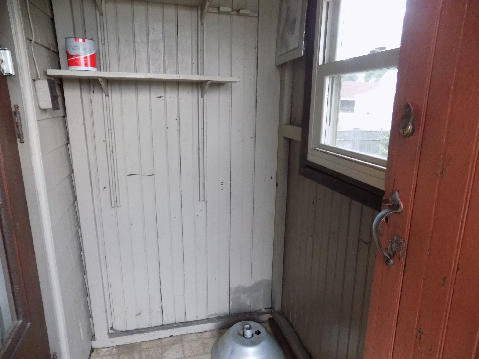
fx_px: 318
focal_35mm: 23
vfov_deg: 58.9
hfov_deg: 73.9
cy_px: 180
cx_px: 240
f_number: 3.1
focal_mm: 4
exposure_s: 1/30
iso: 400
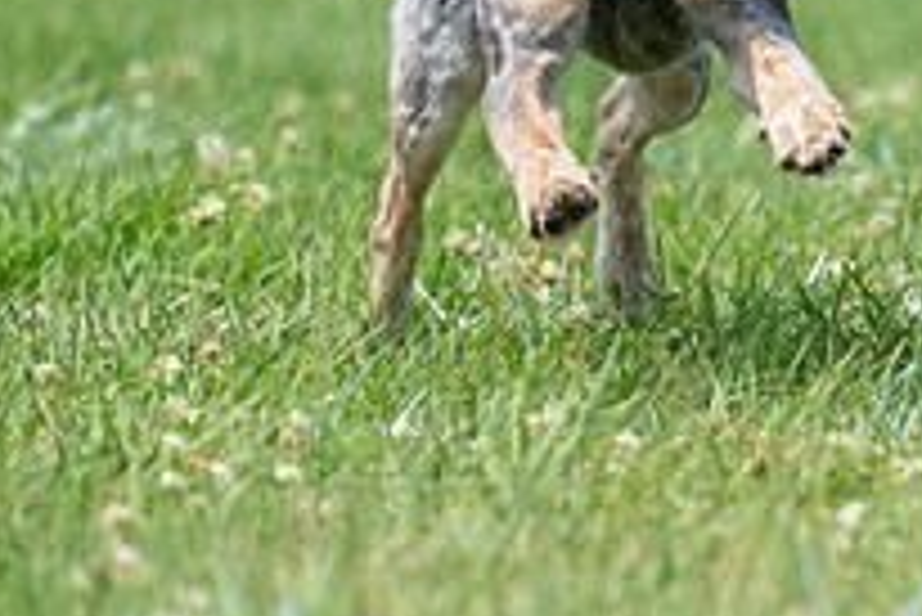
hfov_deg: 1.8
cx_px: 918
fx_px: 29063
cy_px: -205
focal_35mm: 1134
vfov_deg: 1.2
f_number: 6.3
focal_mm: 400
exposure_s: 1/4000
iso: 1600
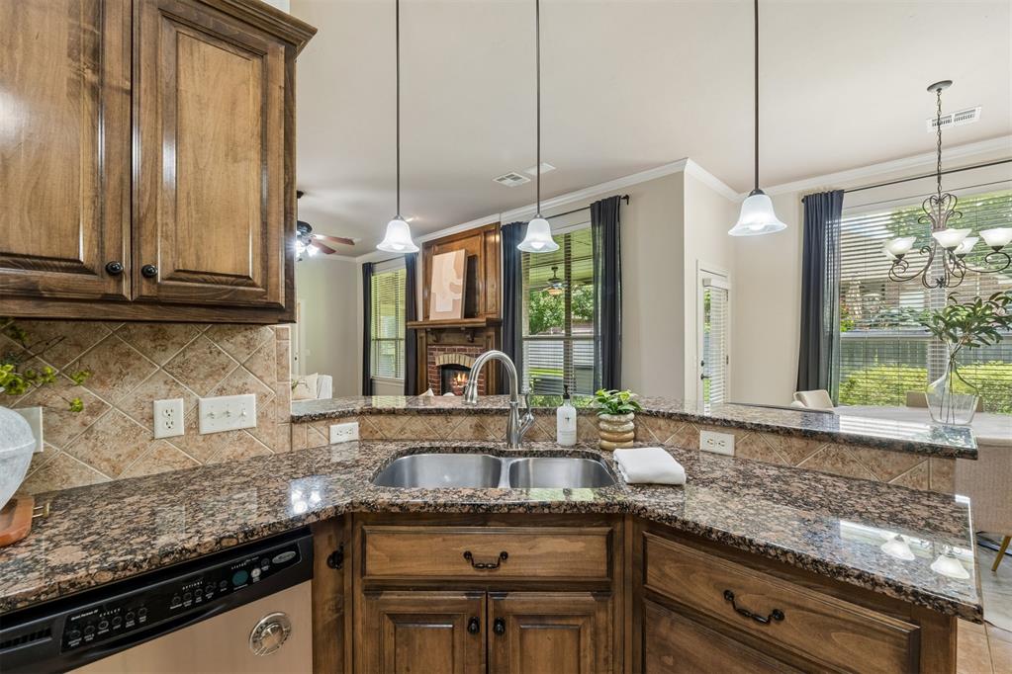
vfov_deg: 74.6
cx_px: 506
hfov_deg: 97.6
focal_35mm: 16
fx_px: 443
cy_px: 337
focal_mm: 10.5
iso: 200
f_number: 8
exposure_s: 1/15
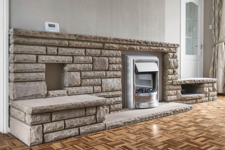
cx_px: 112
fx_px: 219
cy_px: 75
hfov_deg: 54.4
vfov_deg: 37.9
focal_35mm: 35
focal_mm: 35
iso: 320
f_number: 4
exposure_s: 1/50
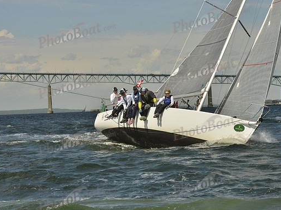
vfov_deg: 13.8
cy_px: 106
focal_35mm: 107
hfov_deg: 18.4
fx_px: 868
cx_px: 145
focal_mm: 98
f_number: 10
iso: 280
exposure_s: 1/1600
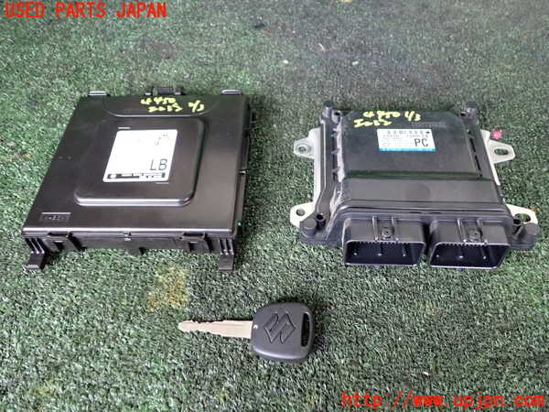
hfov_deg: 60.0
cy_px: 206
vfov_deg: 46.8
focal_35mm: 30
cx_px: 274
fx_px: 476
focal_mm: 5.4
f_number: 2.3
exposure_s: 1/30
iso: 250
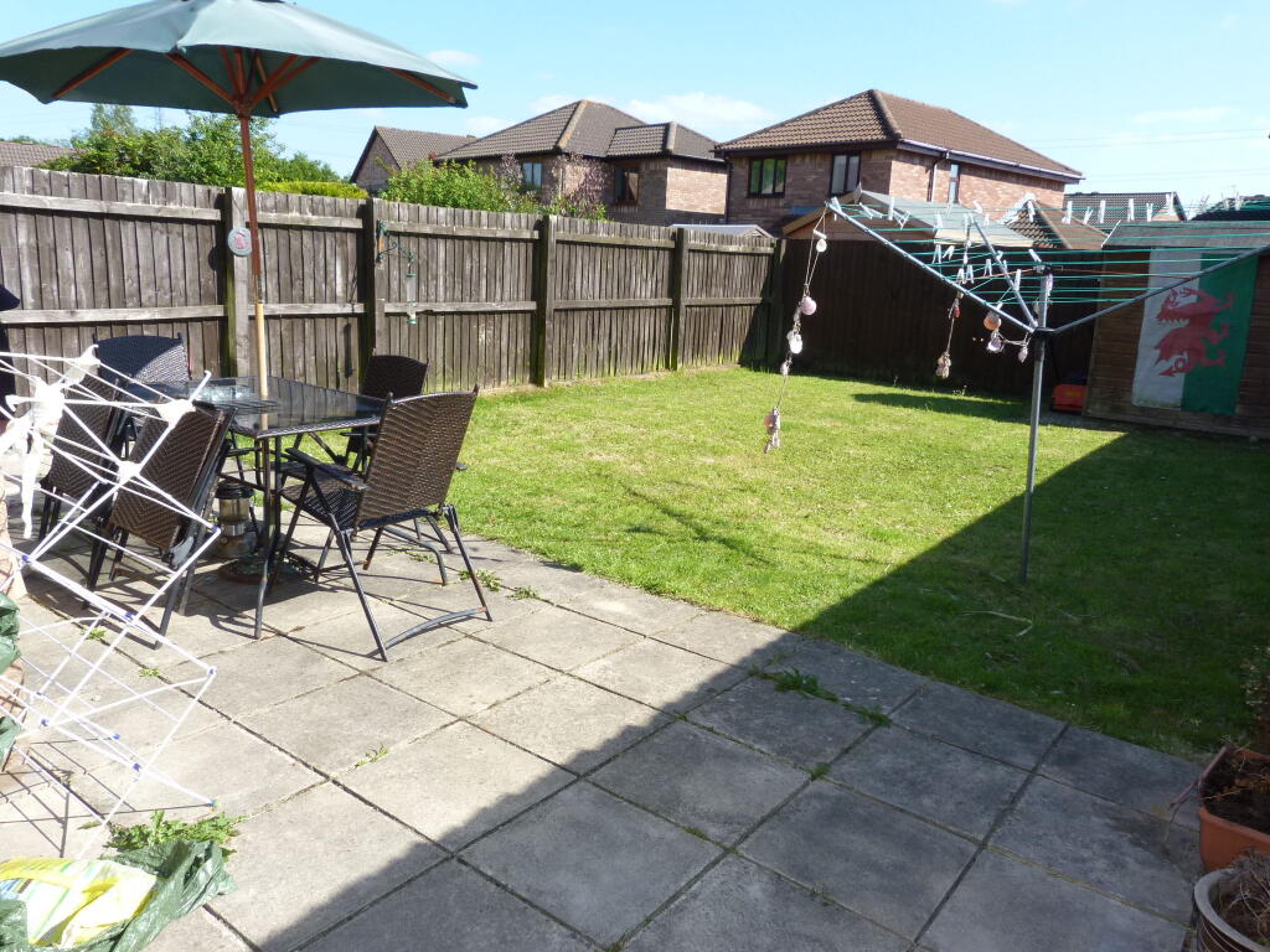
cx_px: 635
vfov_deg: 54.9
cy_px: 476
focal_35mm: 25
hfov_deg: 69.4
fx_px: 917
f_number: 5
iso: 100
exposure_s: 1/250
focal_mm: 4.5
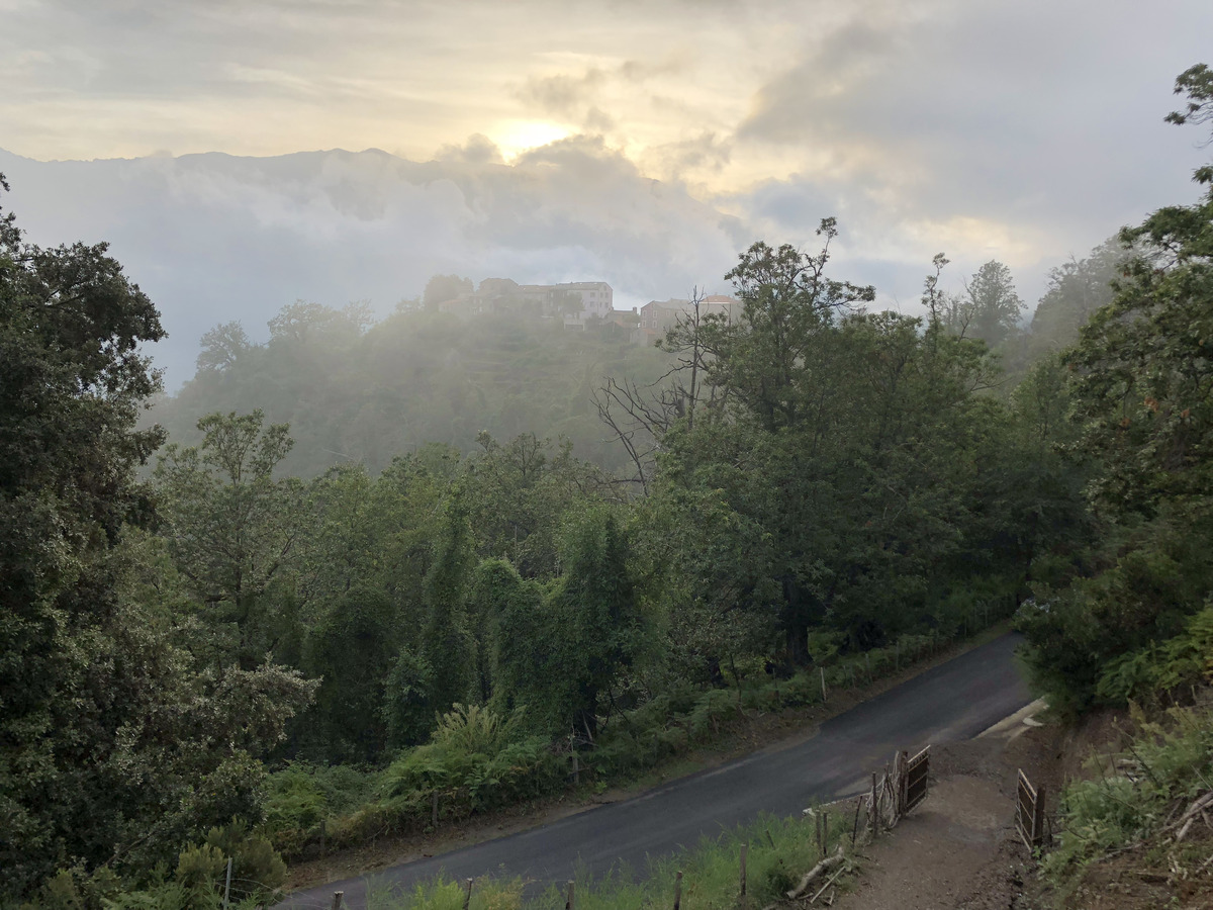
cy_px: 455
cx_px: 606
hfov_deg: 63.4
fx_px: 981
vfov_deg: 49.7
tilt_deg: -6.7
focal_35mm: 28
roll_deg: -1.2
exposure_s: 1/607
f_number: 1.8
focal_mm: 4
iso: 20
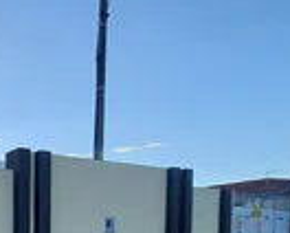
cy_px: 276
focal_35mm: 37
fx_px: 318
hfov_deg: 31.6
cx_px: -119
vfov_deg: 33.3
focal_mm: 1.74
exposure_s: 1/736
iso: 50
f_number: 2.2
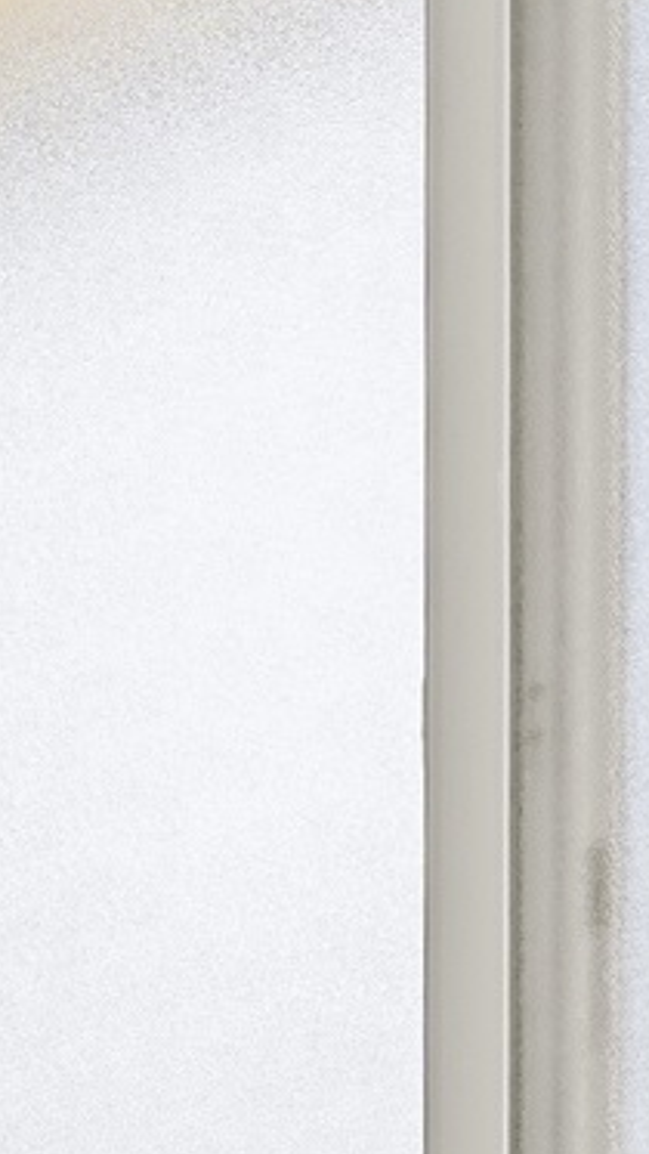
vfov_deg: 17.4
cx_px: -223
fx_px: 3143
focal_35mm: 103
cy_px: 1989
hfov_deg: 11.4
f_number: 8
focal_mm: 15.9
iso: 200
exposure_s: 1/10
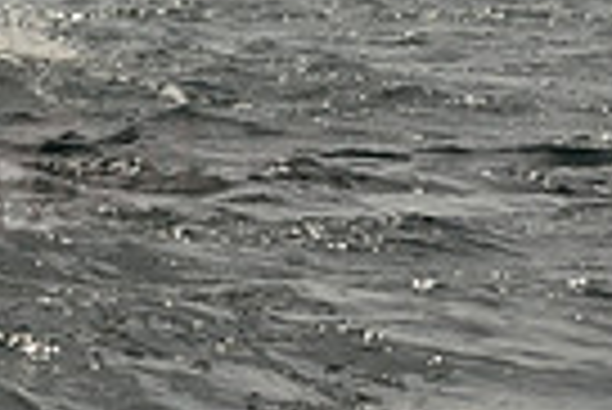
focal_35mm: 850
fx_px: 14465
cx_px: -536
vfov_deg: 1.6
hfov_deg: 2.4
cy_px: -426
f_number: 9
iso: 250
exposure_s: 1/800
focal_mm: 200
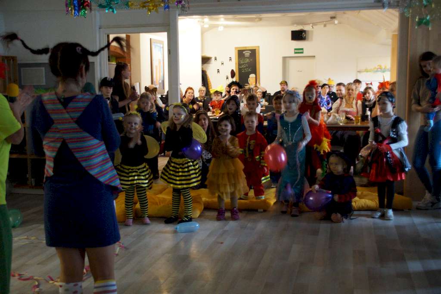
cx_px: 220
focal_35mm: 39
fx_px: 478
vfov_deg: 34.2
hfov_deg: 49.6
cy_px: 147
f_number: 4
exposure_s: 1/25
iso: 3200
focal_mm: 26
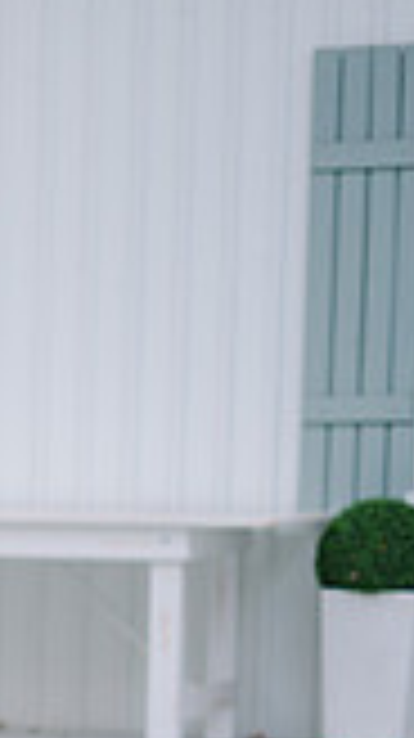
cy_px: 834
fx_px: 3892
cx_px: -927
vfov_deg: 10.7
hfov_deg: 5.6
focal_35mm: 199
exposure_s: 1/160
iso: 50
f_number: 2
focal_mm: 50
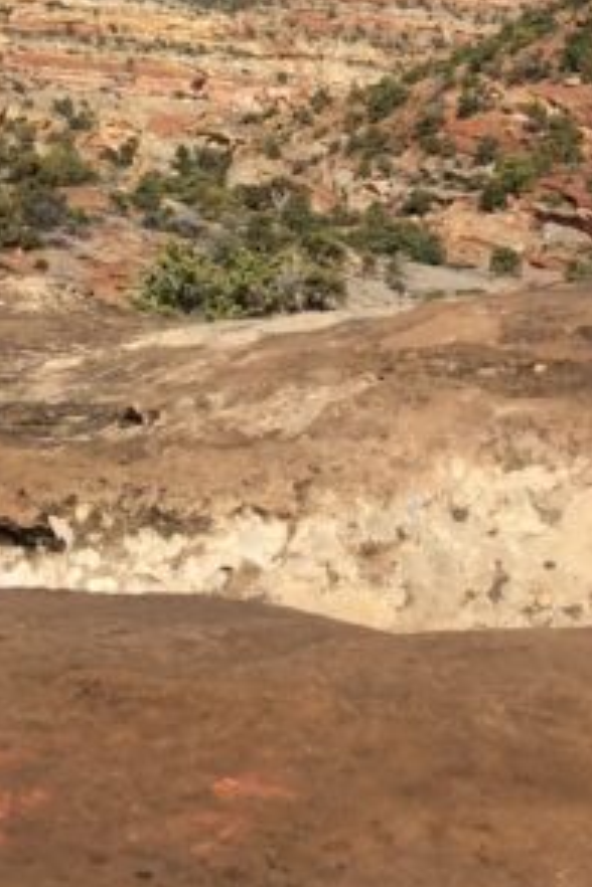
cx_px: 601
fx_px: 2590
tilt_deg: -5.6
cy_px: -121
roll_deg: +0.7
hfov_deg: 12.9
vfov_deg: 18.6
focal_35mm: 105
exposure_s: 1/4115
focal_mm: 4.15
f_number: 2.2
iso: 32
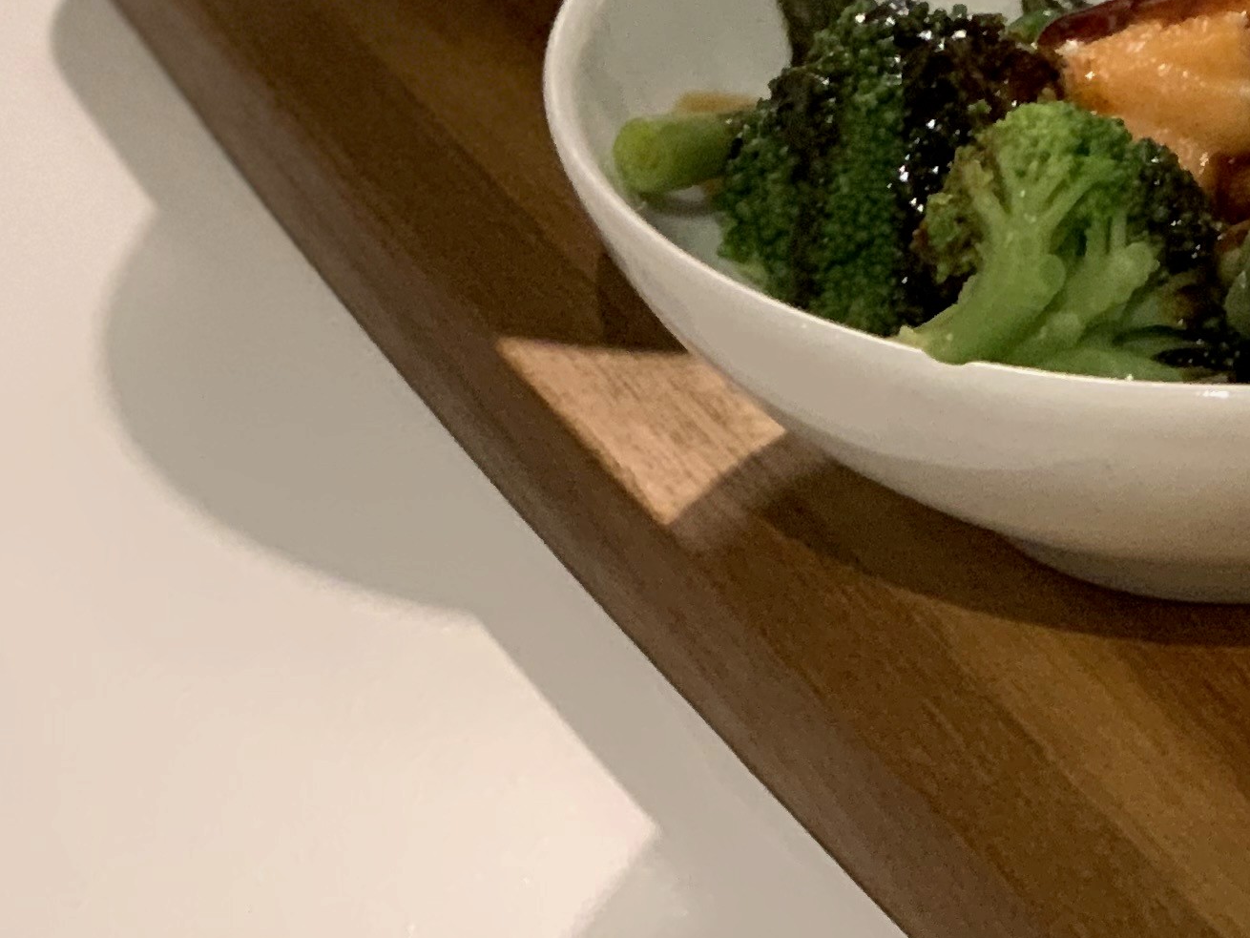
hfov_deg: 12.1
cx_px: 1420
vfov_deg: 9.0
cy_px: -469
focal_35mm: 160
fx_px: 5779
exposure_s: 1/25
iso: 640
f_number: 2.4
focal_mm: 6
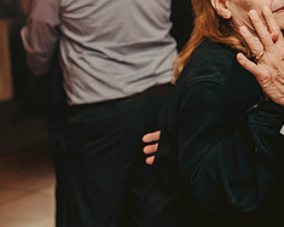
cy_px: 44
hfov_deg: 16.4
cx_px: 255
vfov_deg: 13.2
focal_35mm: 116
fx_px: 975
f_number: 3.2
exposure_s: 1/200
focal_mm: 50
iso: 2000
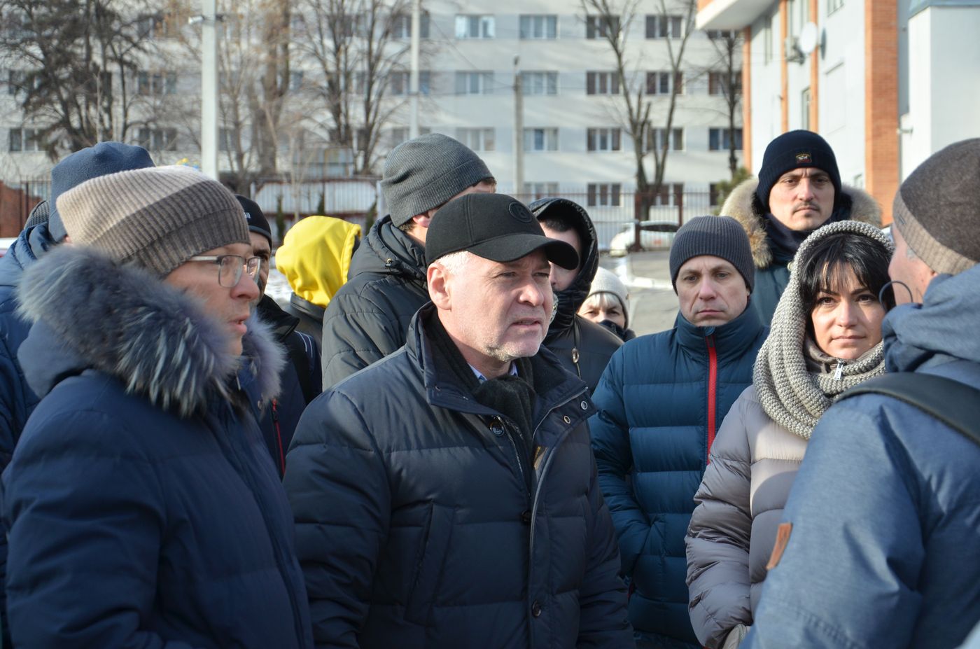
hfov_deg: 29.9
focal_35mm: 68
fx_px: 1834
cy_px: 324
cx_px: 490
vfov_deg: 20.1
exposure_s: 1/640
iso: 320
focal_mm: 45
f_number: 5.6
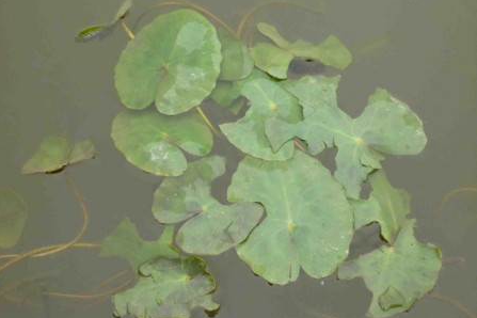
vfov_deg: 20.9
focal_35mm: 65
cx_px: 238
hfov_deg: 31.0
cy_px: 160
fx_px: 861
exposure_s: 1/160
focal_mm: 11
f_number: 5.2
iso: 200
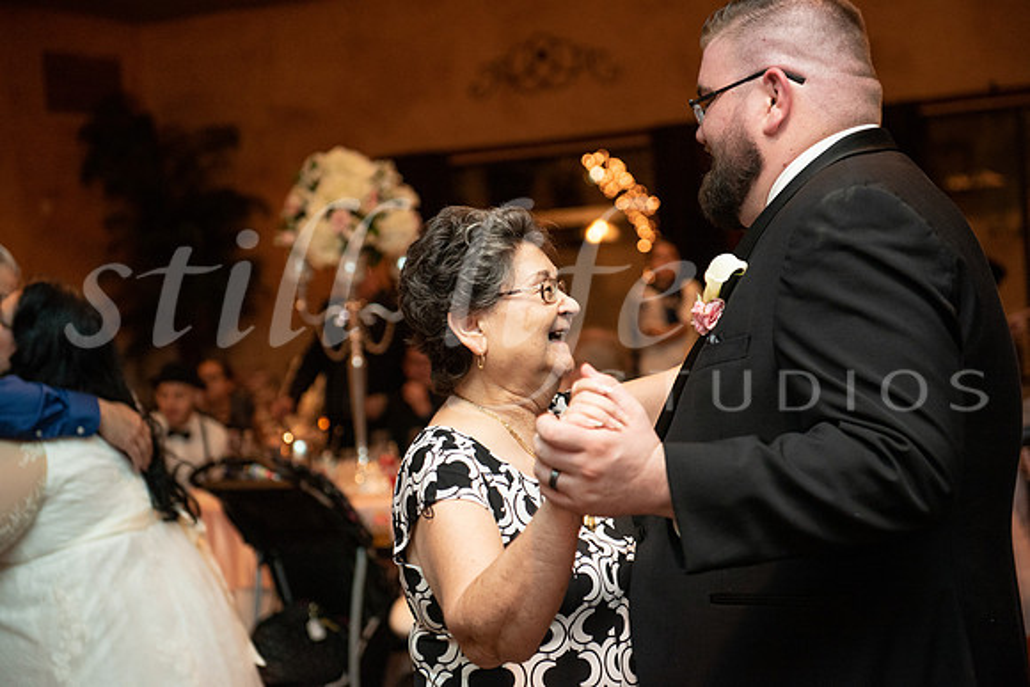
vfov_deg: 19.5
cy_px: 344
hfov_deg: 28.8
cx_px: 515
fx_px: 2003
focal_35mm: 70
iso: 3200
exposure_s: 1/125
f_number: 3.2
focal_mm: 70
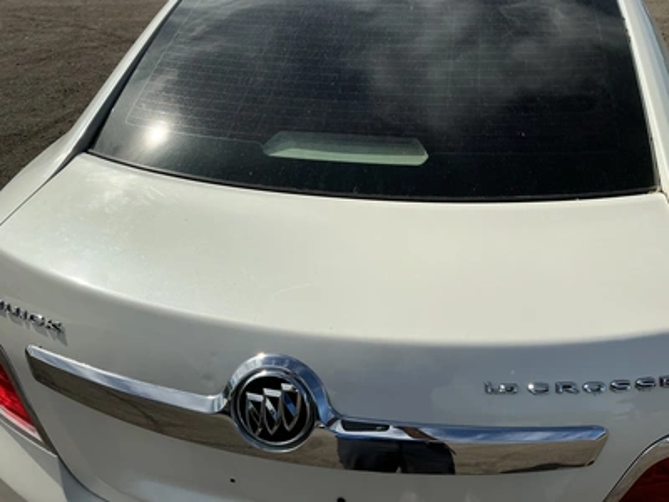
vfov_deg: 49.7
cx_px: 334
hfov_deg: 63.4
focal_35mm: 28
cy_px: 251
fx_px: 541
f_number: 1.8
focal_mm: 3
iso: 25
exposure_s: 1/5814
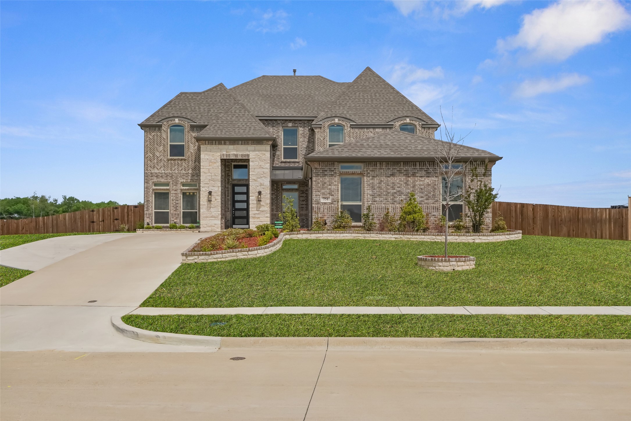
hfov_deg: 53.1
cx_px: 316
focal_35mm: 36
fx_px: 631
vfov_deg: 36.9
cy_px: 210
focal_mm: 24
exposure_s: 1/2000
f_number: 9
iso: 640
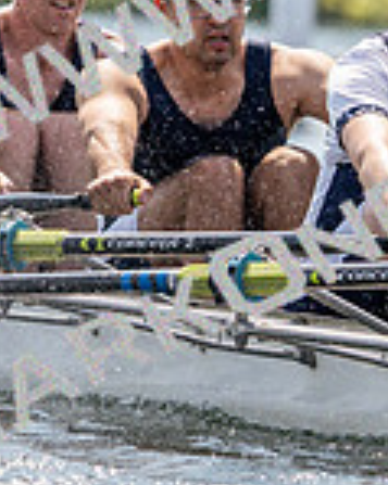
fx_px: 15691
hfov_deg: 1.4
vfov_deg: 1.8
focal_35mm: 1092
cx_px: 349
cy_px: 155
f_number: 5.6
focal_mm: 298
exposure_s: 1/1600
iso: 200
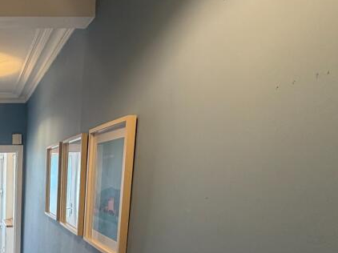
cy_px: 235
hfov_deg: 44.3
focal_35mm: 34
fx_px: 332
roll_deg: +0.1
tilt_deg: -9.6
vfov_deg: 38.4
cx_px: -14
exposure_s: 1/100
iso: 200
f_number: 2.2
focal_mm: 2.22
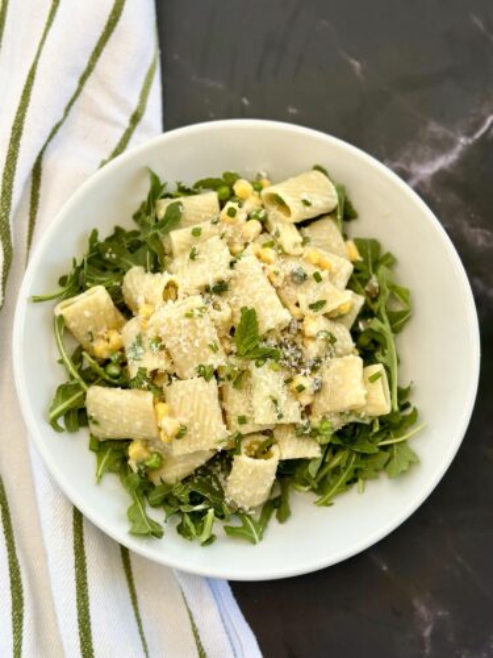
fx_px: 911
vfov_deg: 39.7
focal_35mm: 48
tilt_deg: -80.1
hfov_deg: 30.3
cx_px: 246
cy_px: 329
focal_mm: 6.86
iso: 80
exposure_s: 1/121
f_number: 1.78
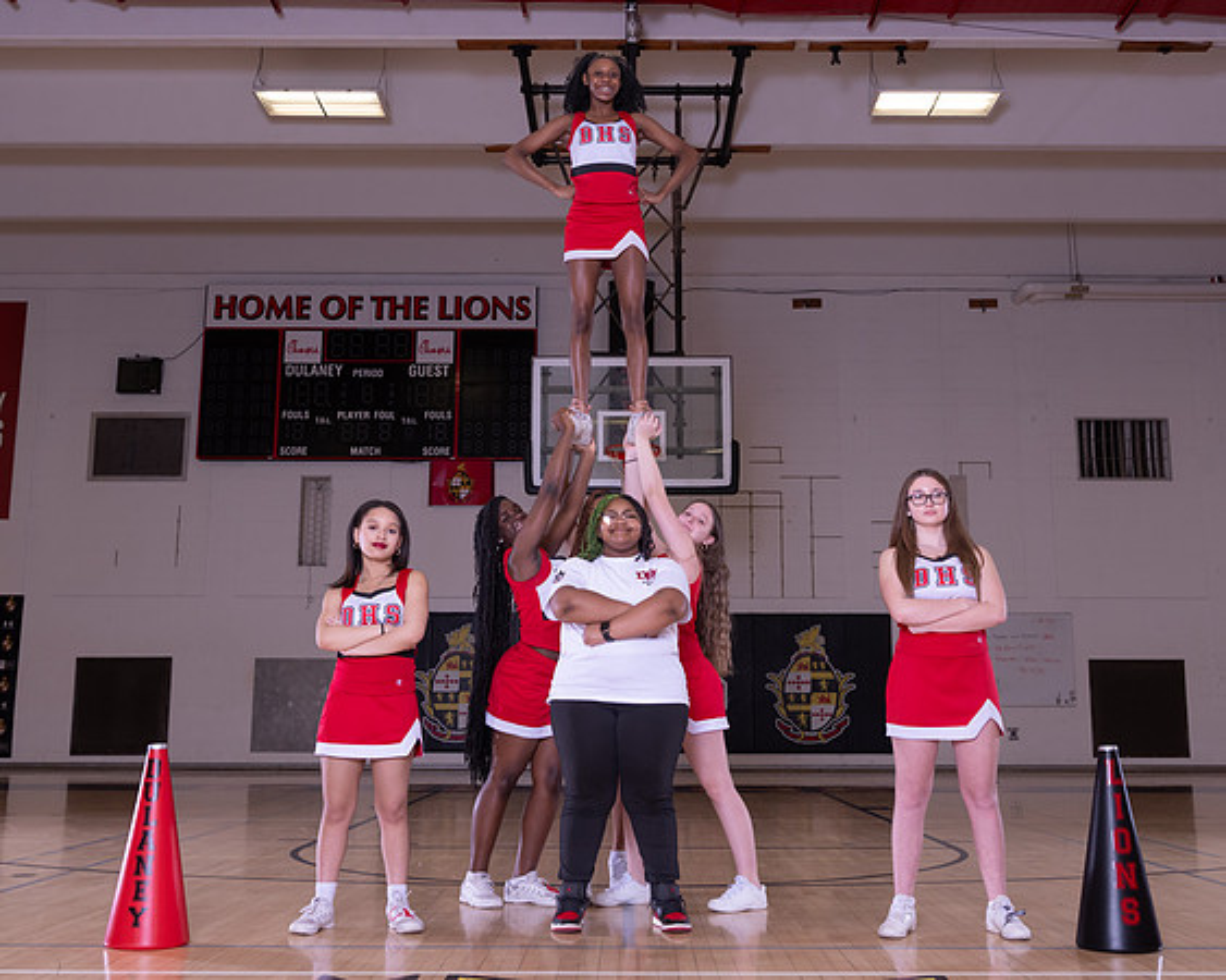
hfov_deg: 44.1
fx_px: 1513
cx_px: 648
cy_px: 419
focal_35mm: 42
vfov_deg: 35.8
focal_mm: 32
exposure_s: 1/160
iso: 640
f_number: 6.3
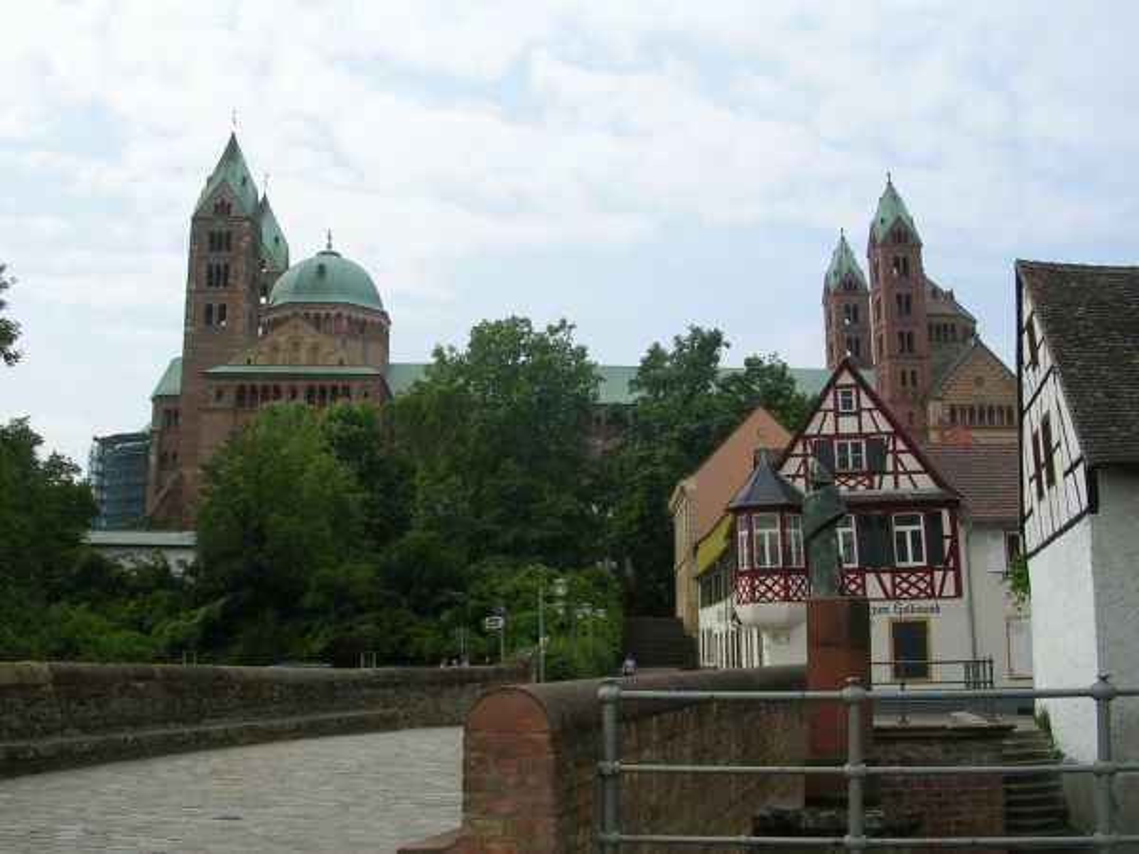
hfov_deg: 49.0
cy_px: 427
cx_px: 570
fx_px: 1250
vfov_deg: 37.7
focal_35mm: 38
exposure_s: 1/274
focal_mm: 5.8
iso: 50
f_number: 5.6
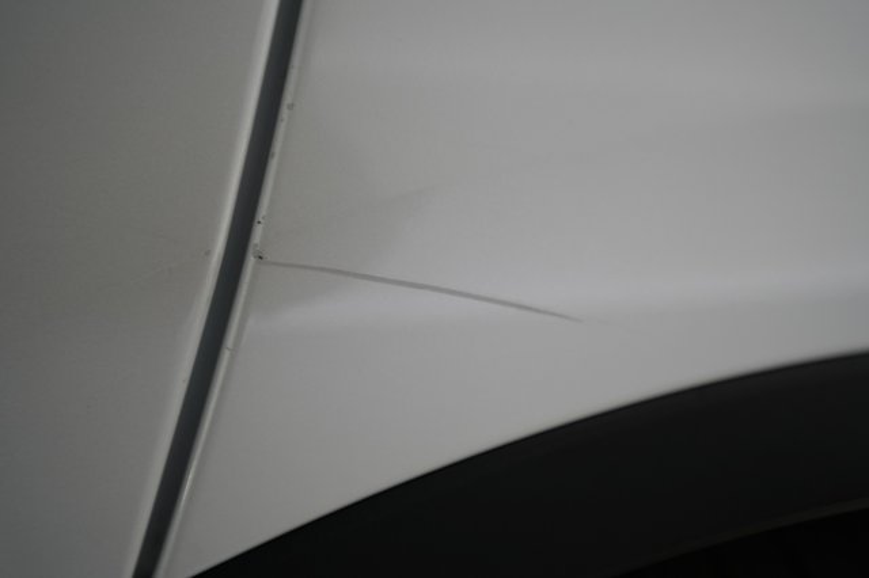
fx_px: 676
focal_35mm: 28
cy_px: 289
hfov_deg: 65.5
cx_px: 434
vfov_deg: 46.4
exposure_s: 1/60
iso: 640
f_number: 4
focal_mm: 28
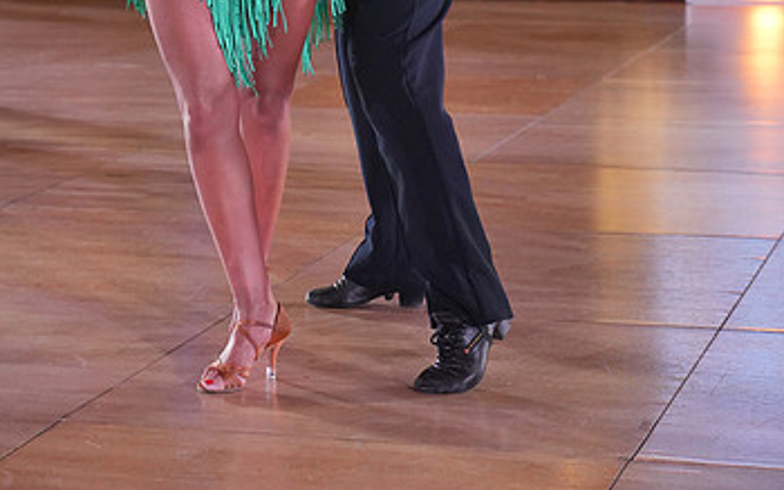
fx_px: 2458
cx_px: 355
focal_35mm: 115
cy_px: -141
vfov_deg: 11.1
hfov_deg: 18.1
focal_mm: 68
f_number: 4
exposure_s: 1/500
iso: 2500
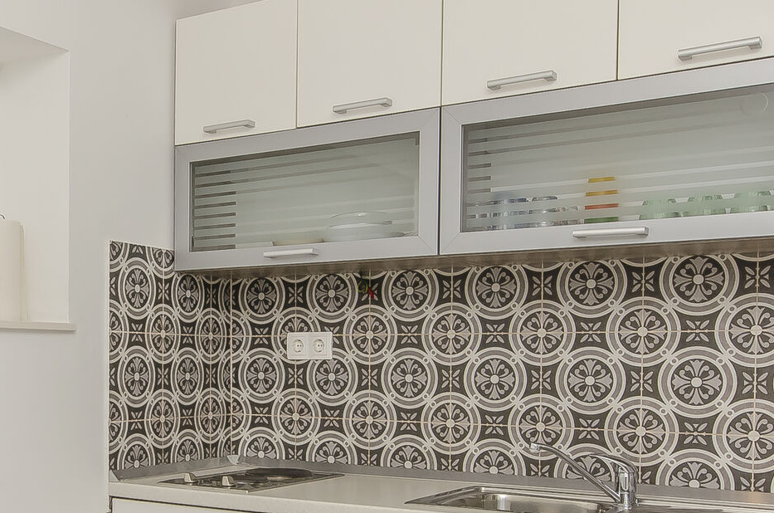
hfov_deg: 41.9
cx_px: 164
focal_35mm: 45
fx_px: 966
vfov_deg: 29.2
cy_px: 391
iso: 100
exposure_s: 1/100
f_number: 9
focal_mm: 10
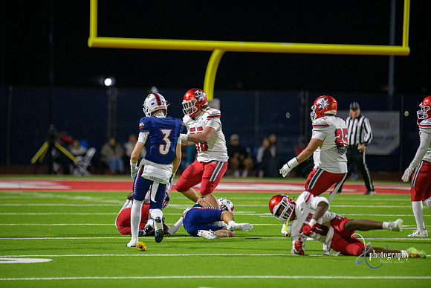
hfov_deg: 6.9
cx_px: 216
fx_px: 3592
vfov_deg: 4.6
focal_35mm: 300
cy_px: 144
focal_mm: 300
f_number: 2.8
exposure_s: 1/250
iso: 2000
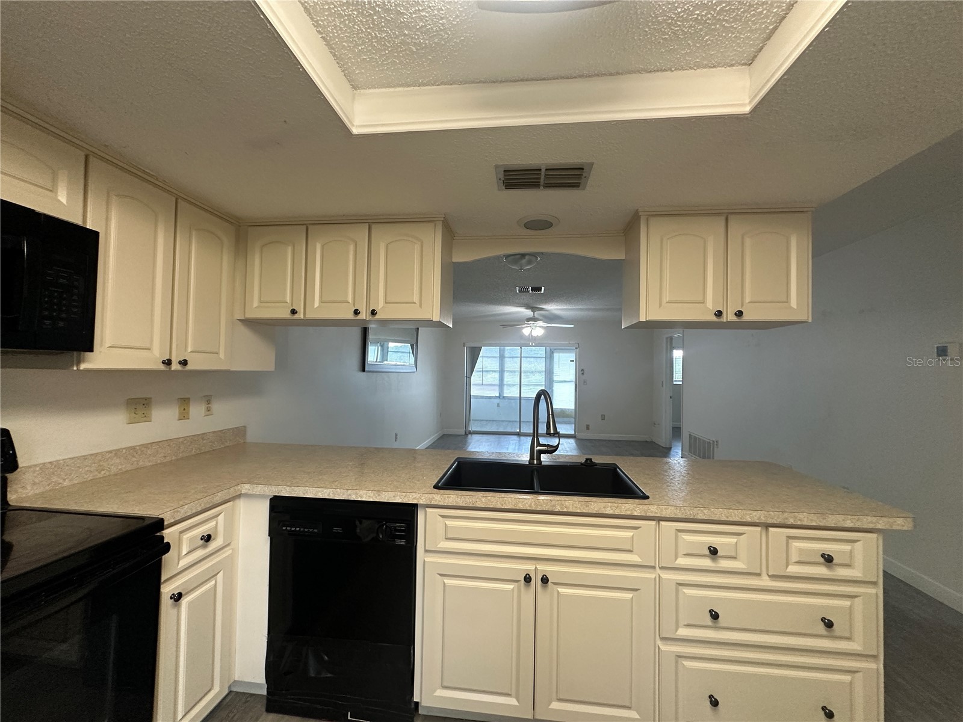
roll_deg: -0.9
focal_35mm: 14
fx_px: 389
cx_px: 482
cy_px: 361
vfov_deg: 85.7
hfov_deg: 102.1
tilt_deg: +1.4
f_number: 2.2
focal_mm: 2.22
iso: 250
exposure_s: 1/120
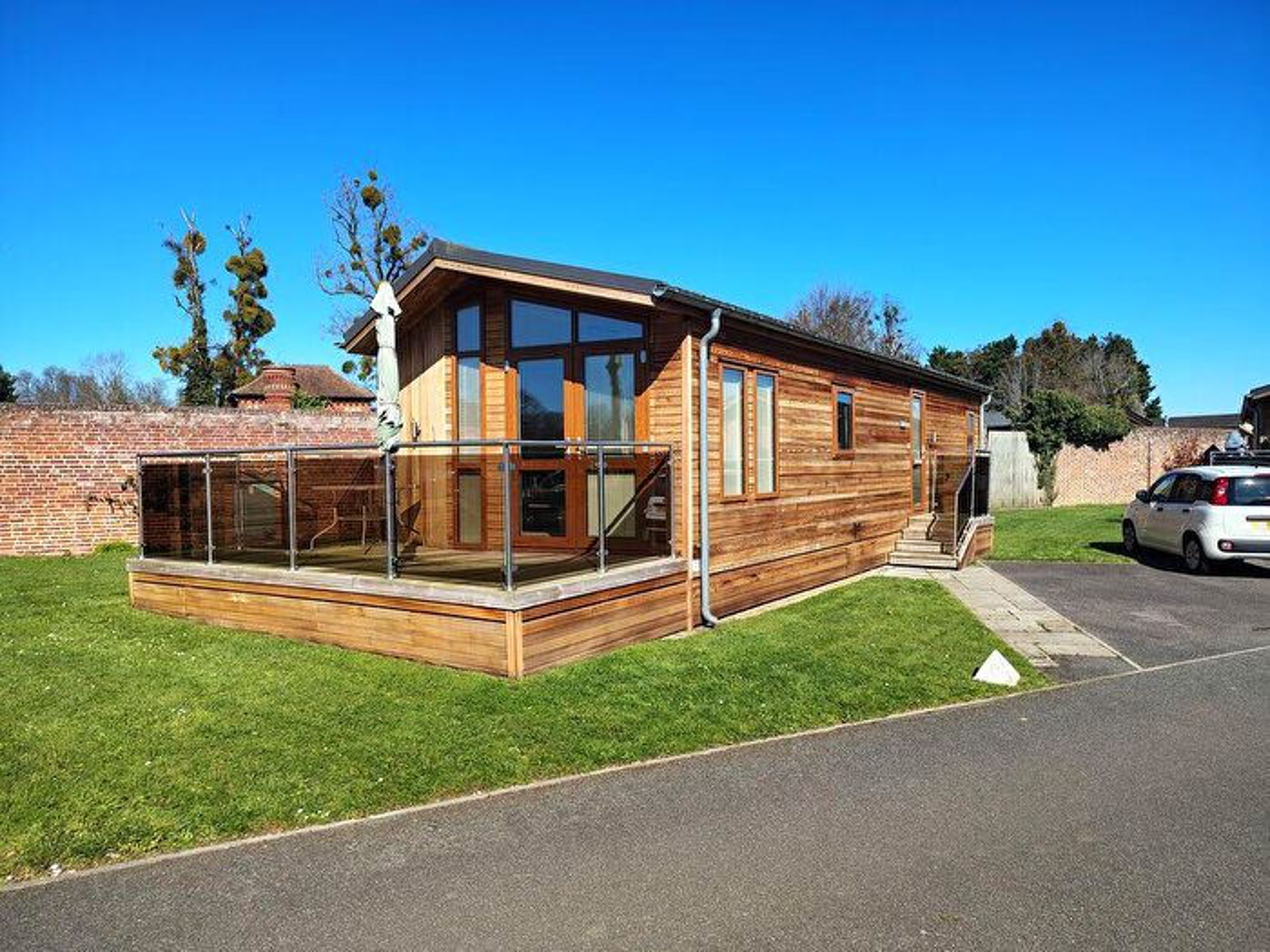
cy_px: 476
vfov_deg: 56.8
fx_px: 881
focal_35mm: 24
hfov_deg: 71.6
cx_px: 635
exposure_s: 1/1700
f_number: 1.8
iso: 100
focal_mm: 5.56
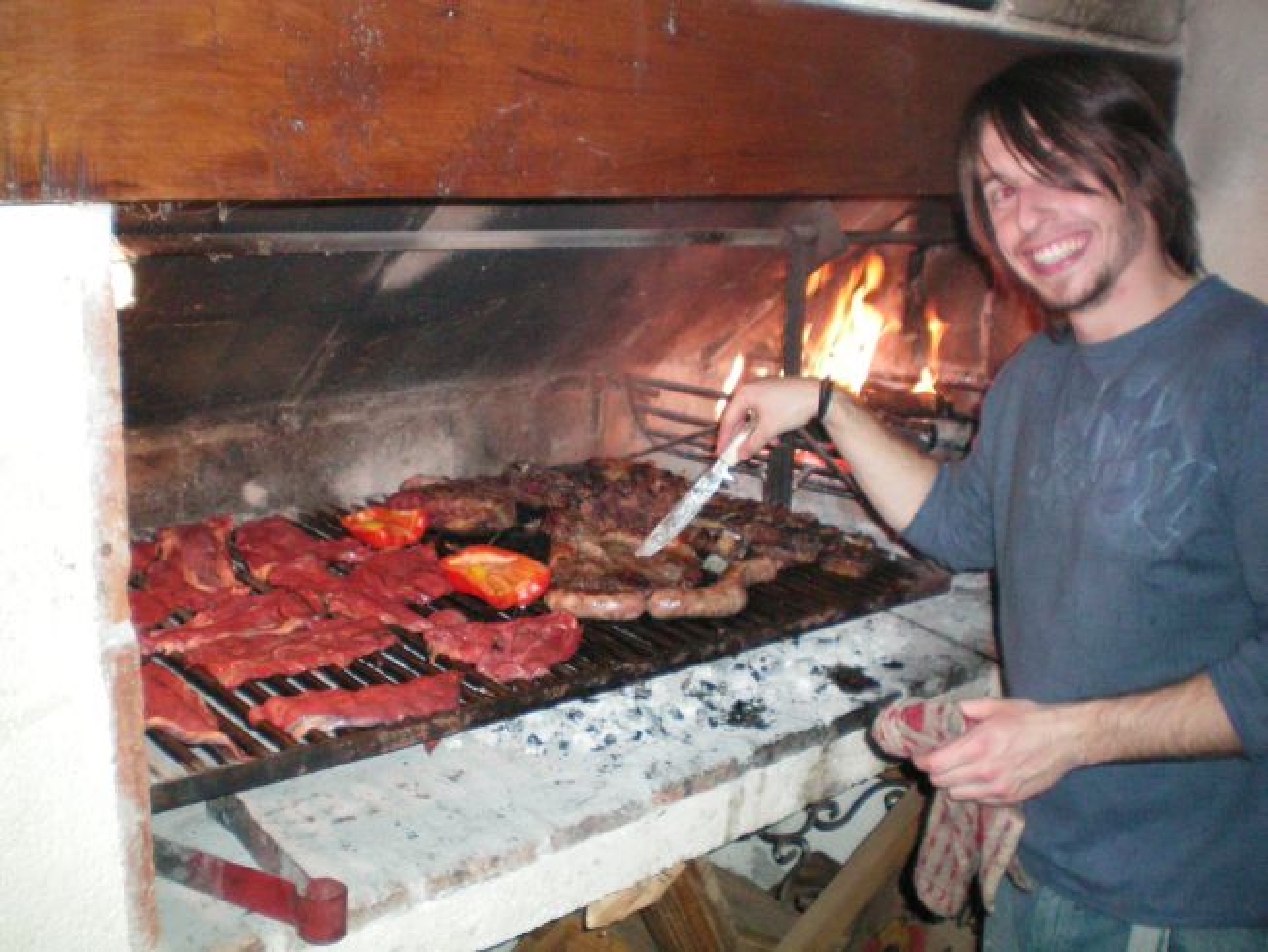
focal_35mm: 38
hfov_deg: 49.0
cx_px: 634
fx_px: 1392
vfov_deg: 37.7
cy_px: 476
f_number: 3.1
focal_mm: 6.3
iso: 400
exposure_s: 1/60
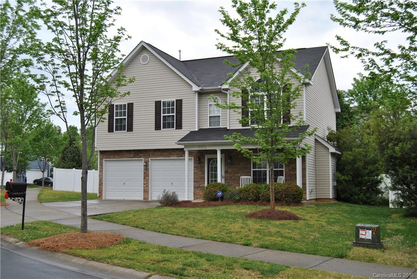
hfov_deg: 46.4
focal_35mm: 42
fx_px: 487
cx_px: 208
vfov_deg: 31.9
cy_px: 140
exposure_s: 1/160
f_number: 6.3
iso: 100
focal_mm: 28
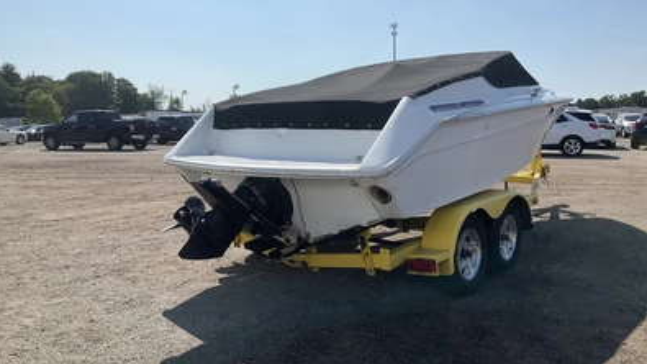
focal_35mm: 32
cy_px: 166
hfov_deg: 61.0
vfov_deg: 36.6
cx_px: 321
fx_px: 549
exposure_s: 1/3534
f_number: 1.8
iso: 25
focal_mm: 3
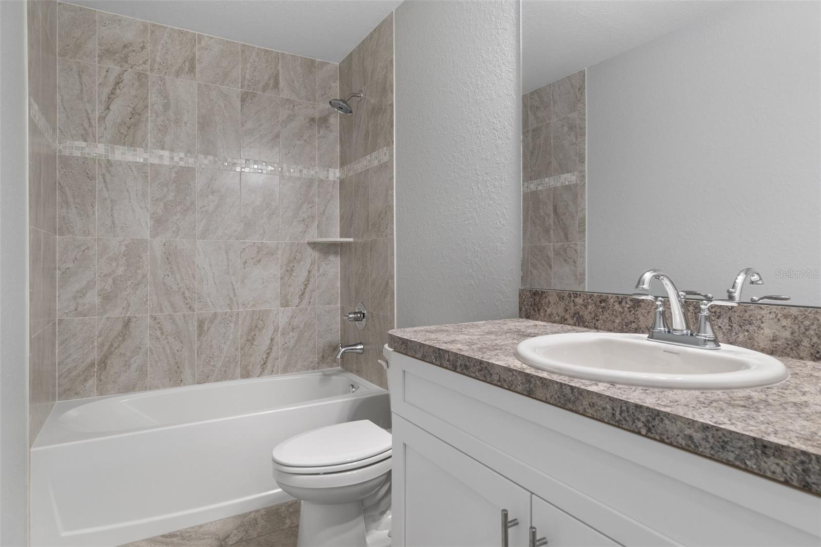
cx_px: 410
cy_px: 274
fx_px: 445
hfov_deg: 85.4
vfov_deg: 63.2
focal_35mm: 20
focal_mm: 13
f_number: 8
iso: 320
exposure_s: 3.2
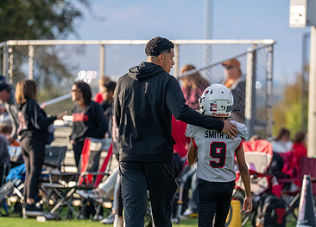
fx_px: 3727
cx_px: 181
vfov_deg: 3.5
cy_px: 162
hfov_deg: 4.9
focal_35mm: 415
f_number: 2.8
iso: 400
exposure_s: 1/3200
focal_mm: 200
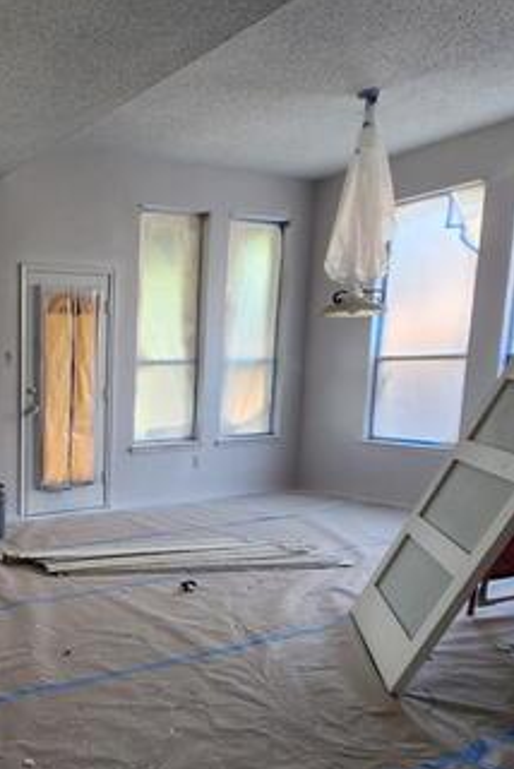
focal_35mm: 27
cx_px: -60
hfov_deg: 38.9
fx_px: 577
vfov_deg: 66.5
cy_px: 471
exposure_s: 1/60
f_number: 2.2
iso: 160
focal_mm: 2.2
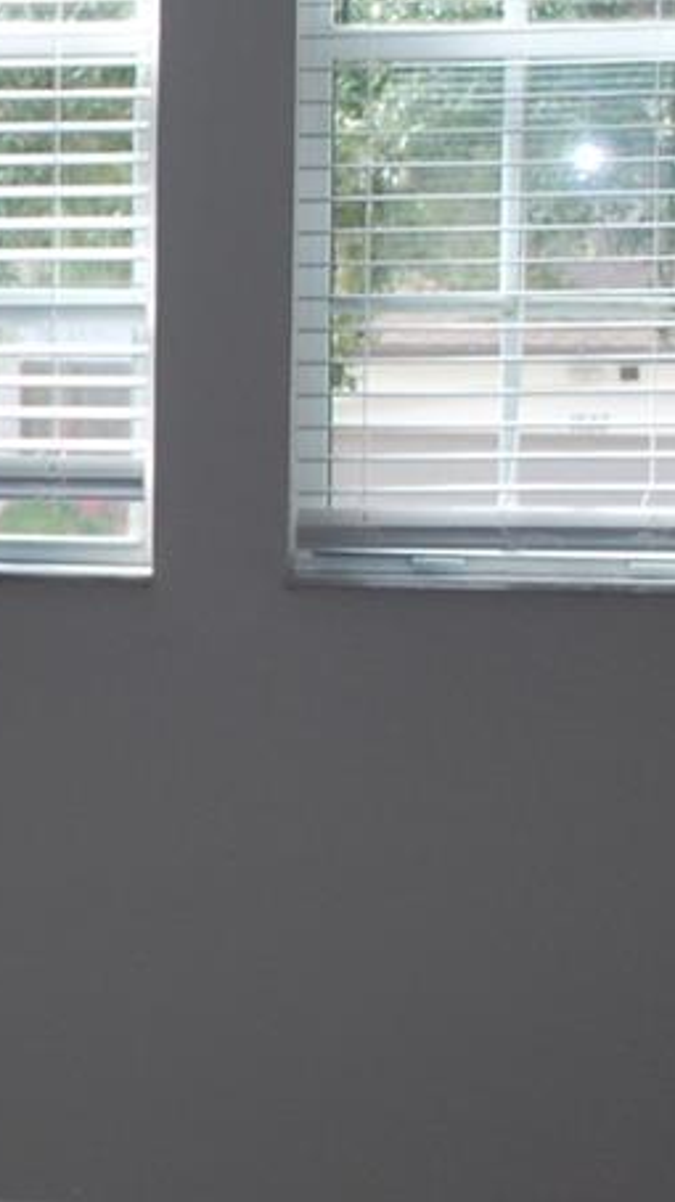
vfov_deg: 16.1
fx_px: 4237
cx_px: -633
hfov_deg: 8.7
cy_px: 461
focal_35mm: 133
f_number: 4.2
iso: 200
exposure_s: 1/100
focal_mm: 24
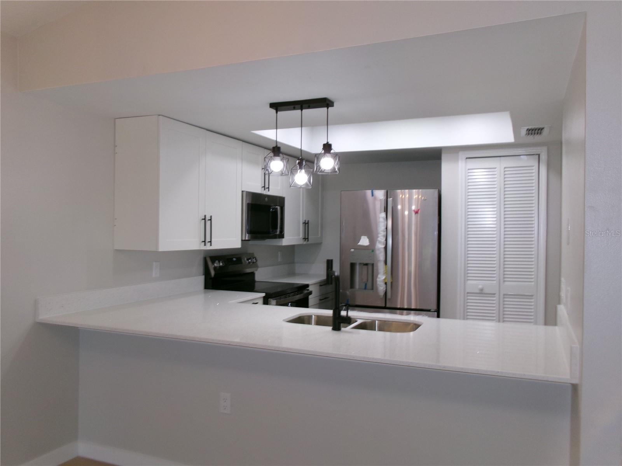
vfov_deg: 49.7
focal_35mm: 28
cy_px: 233
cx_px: 311
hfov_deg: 63.4
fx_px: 503
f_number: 3.9
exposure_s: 1/34
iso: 102
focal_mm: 5.1
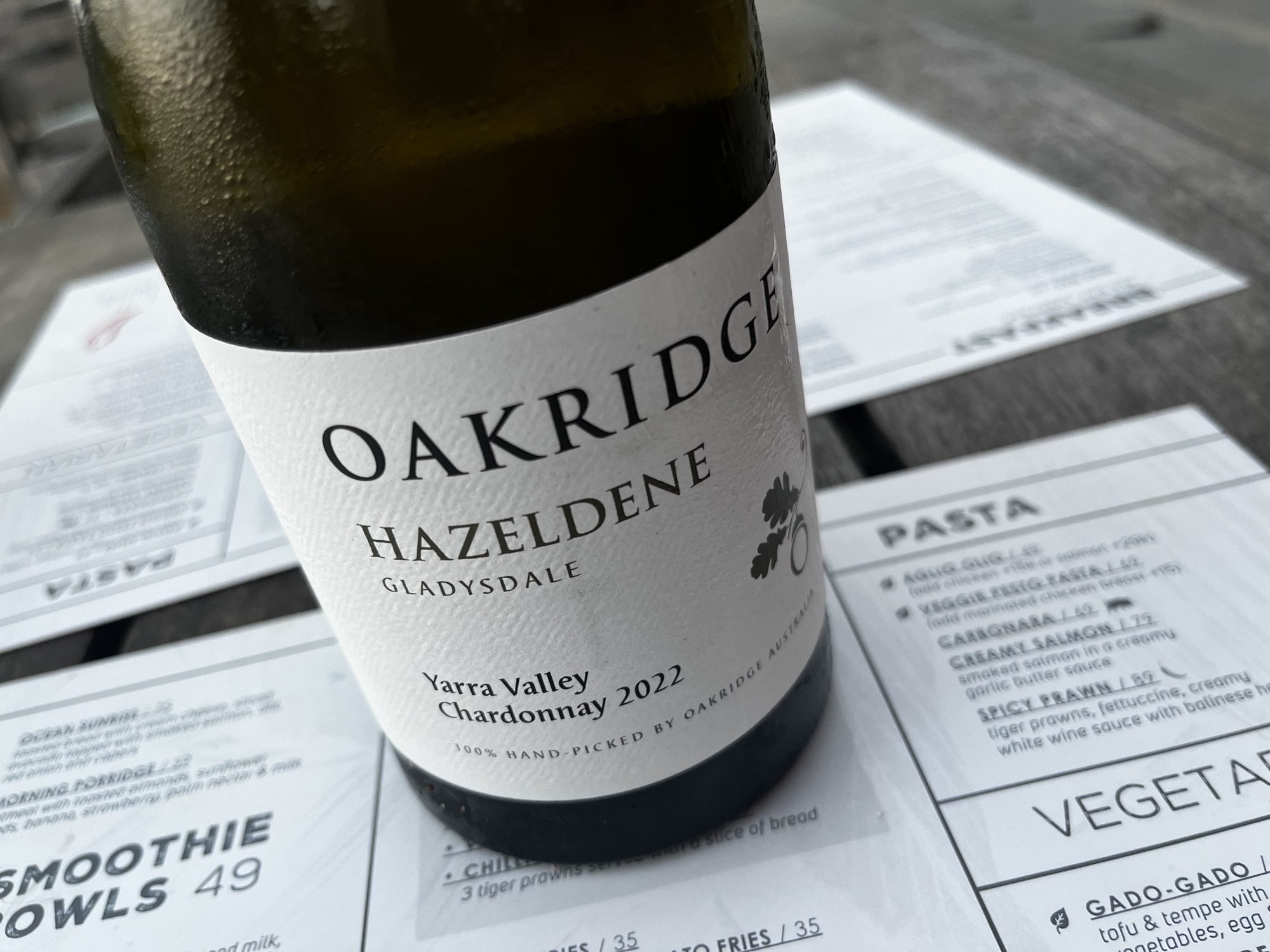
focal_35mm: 26
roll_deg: +12.6
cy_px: 476
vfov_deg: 53.1
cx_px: 635
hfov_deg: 67.3
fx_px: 954
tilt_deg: -34.5
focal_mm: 5.1
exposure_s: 1/100
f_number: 1.6
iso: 125
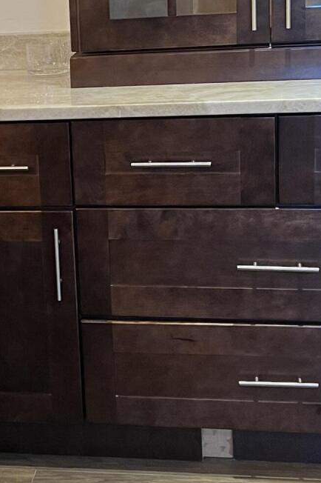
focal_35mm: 83
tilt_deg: -12.9
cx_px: -14
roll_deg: +3.5
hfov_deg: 16.1
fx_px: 1111
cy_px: 182
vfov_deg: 24.4
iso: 125
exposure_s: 1/60
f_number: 1.5
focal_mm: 5.7
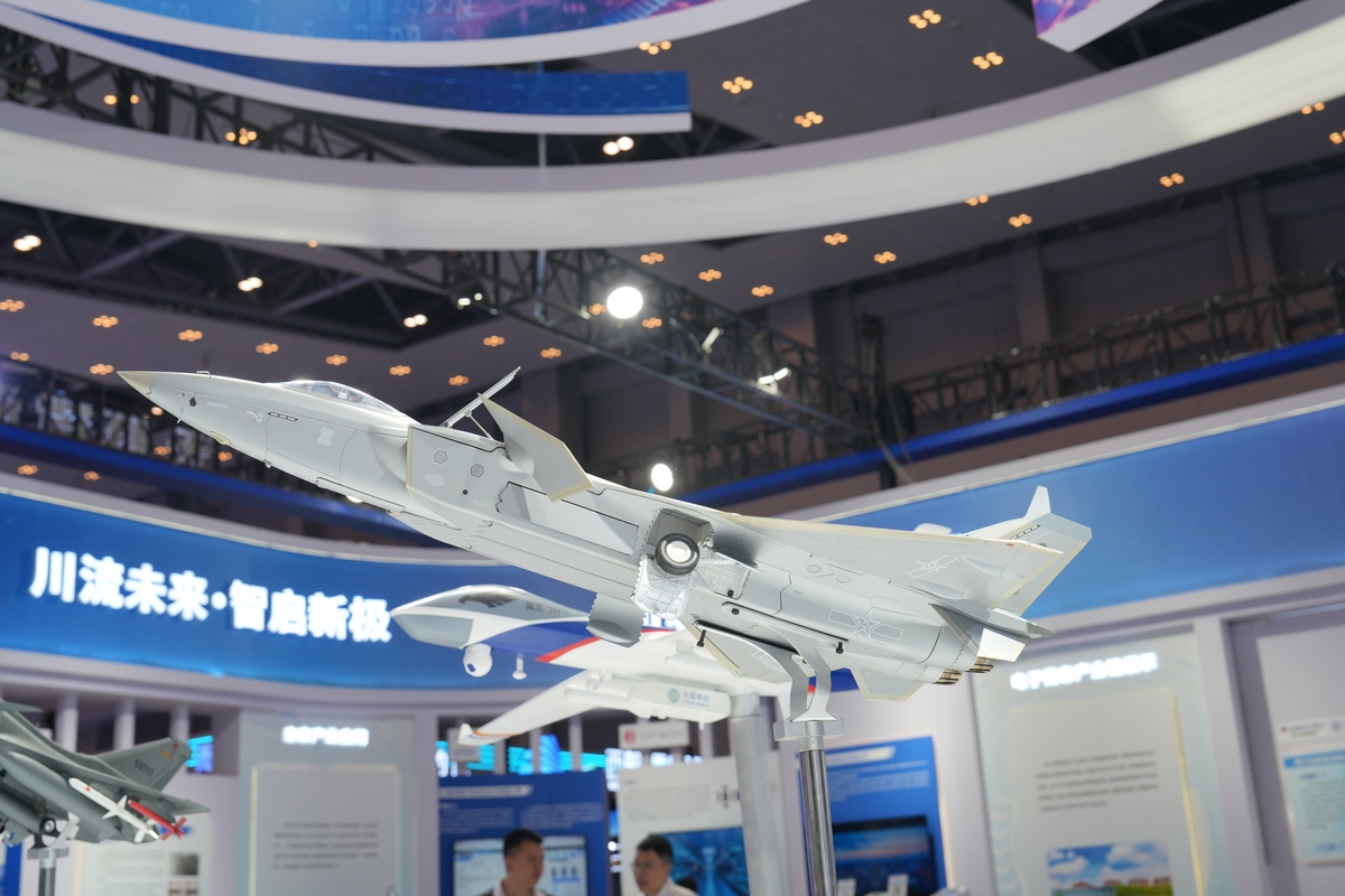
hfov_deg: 46.4
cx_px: 672
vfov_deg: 31.9
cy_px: 448
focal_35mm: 42
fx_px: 1569
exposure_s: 1/320
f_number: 5
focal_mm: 42
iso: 400
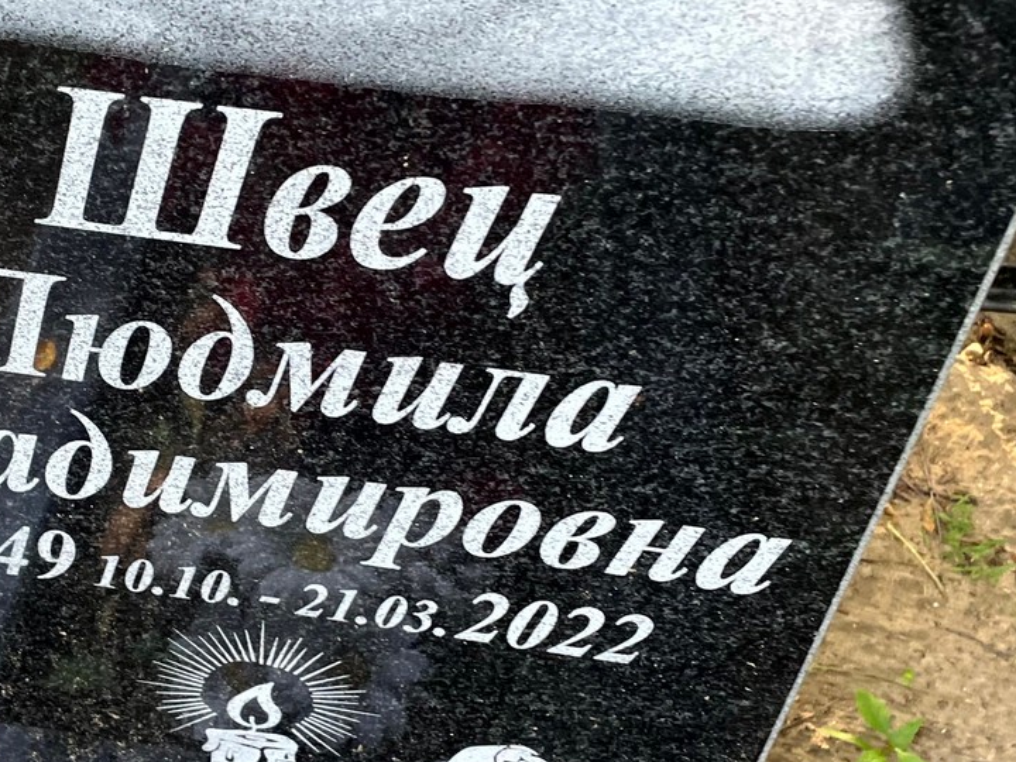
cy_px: 412
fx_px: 1526
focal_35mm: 52
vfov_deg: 28.0
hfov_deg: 36.0
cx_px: 252
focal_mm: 4.2
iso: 100
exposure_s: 1/121
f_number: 1.6
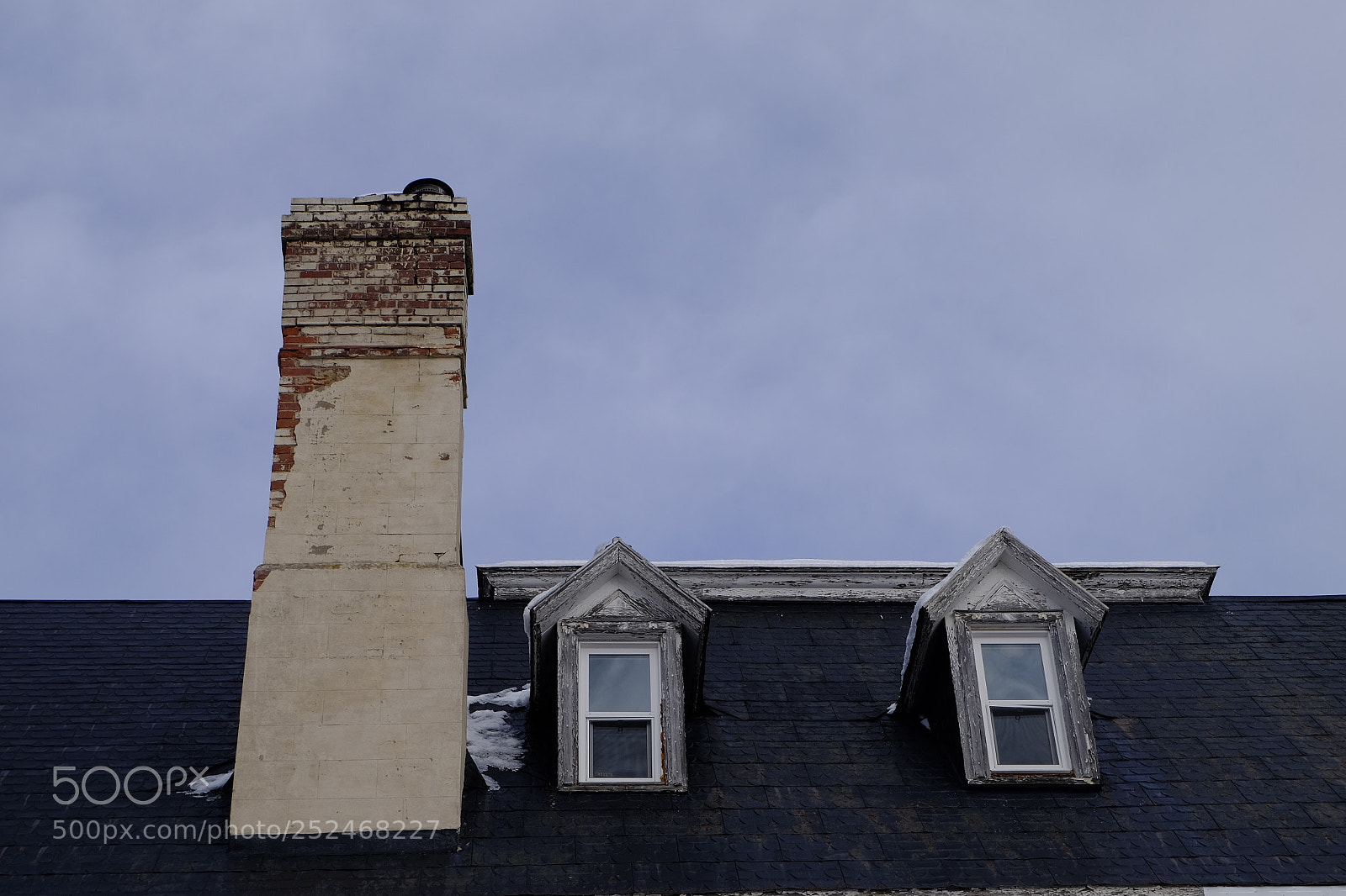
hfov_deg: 31.9
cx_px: 673
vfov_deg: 21.6
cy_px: 448
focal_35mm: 63
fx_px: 2355
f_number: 10
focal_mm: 41.8
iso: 200
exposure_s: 1/350
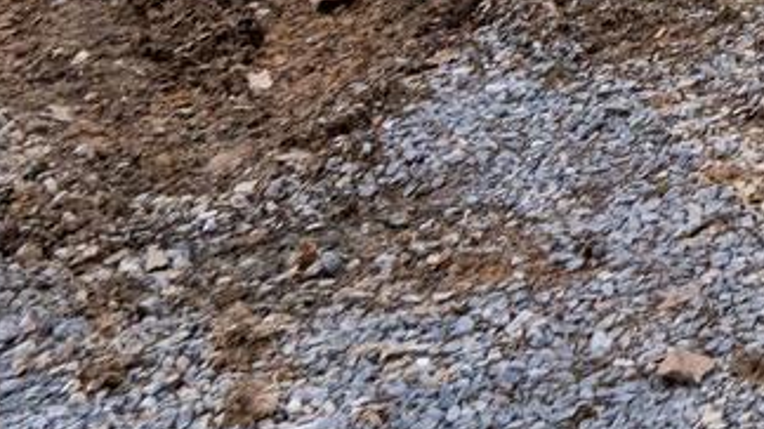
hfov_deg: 14.3
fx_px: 2214
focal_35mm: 109
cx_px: 1761
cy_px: -1140
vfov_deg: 8.1
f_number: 8
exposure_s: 1/100
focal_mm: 16.5
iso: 1000
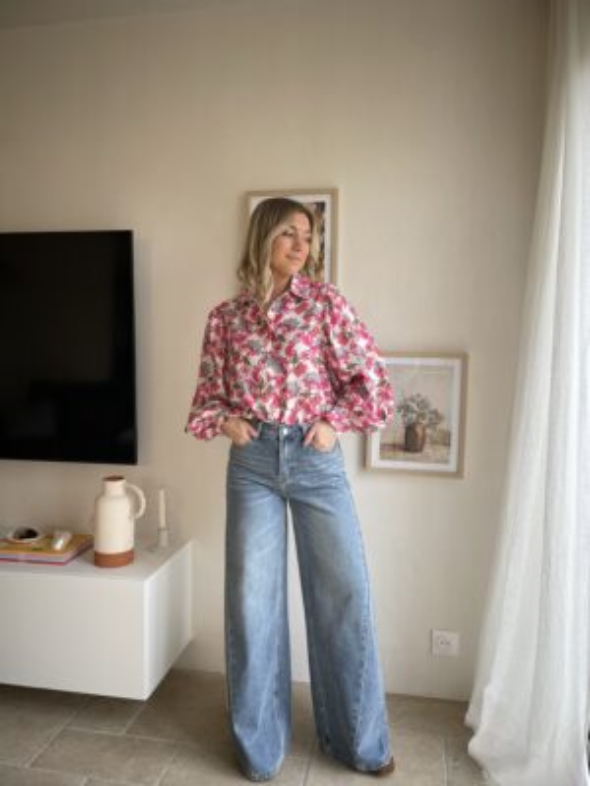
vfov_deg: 67.3
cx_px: 295
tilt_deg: -3.4
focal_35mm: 26
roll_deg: -0.1
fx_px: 591
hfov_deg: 53.1
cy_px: 393
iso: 125
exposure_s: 1/95
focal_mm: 4.2
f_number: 1.6
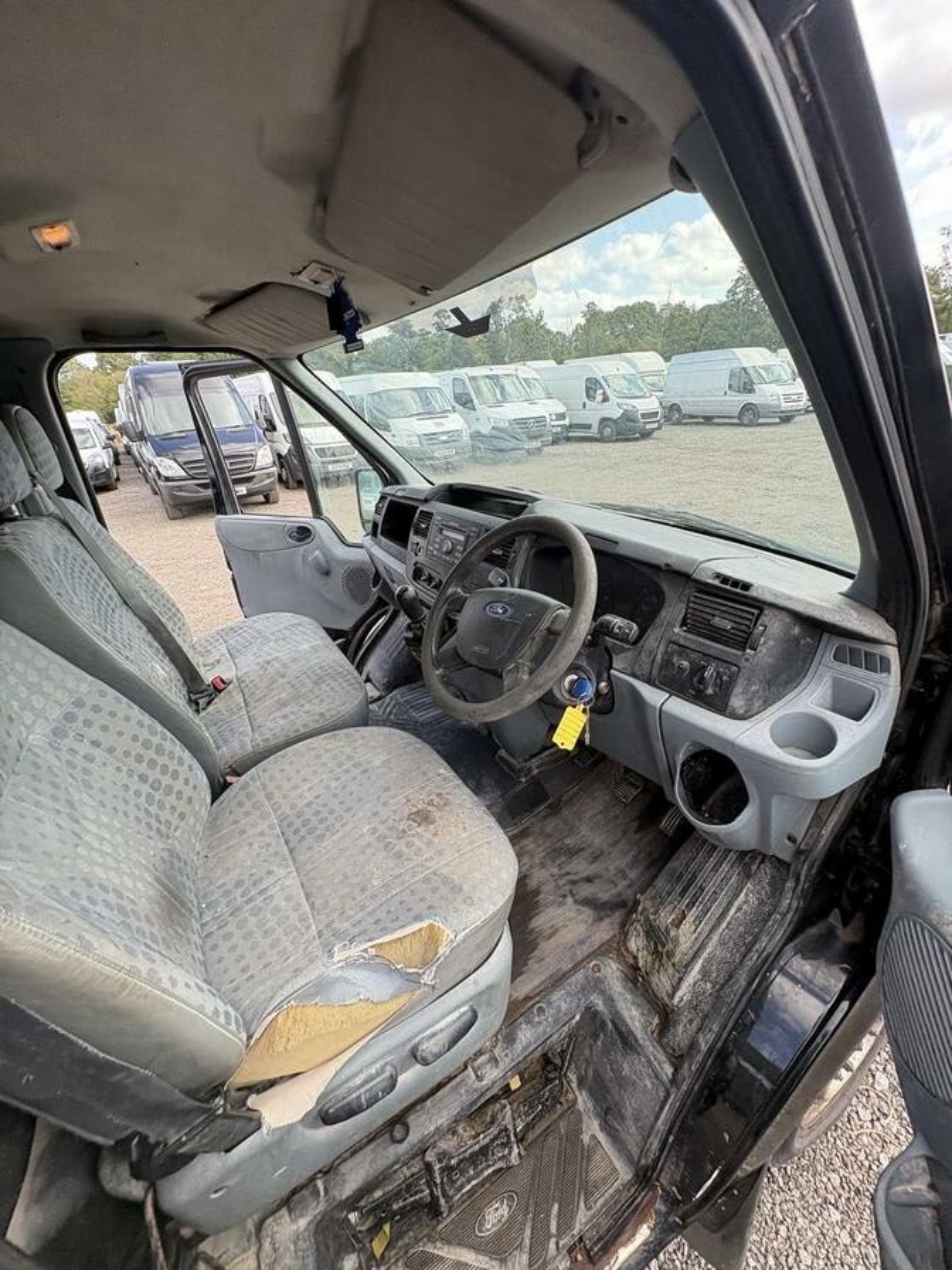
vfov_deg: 102.1
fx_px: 513
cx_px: 476
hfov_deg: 85.7
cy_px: 635
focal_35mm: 14
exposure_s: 1/109
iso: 40
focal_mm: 2.22
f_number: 2.2
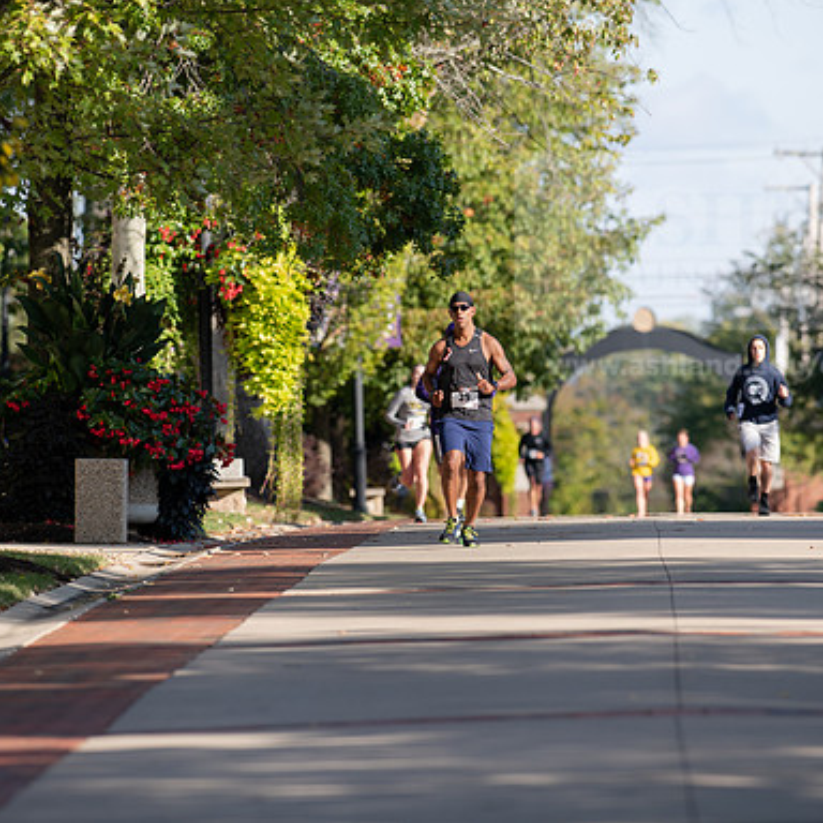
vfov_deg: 4.6
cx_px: 450
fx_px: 10356
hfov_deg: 4.6
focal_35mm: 385
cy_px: 410
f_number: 4.5
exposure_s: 1/640
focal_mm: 300
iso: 200
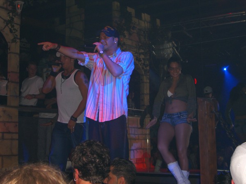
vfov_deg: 25.7
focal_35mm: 57
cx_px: 123
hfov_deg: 33.8
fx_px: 405
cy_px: 92
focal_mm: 11.8
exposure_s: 1/60
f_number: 3.6
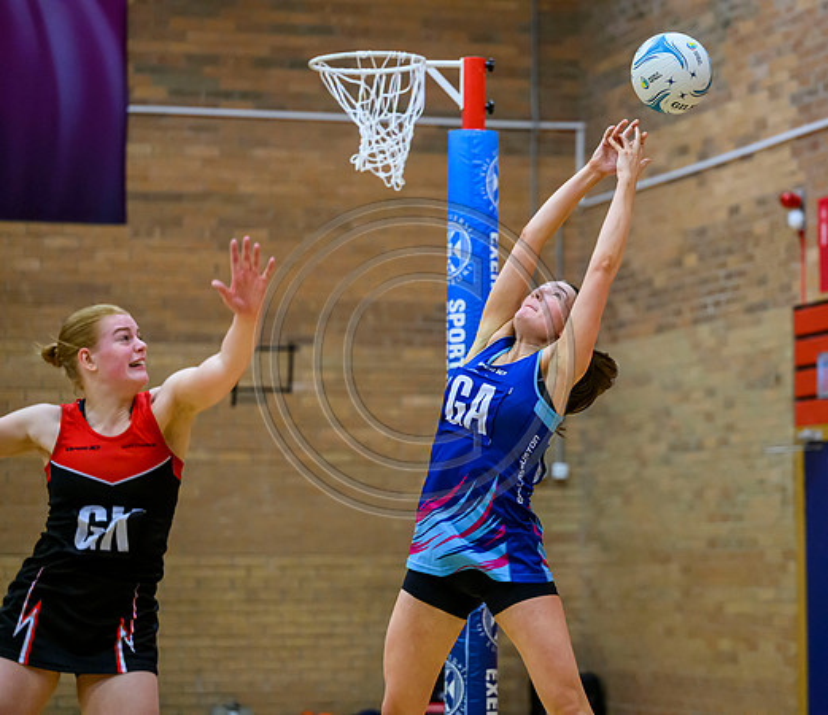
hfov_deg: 14.4
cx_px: 537
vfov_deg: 12.4
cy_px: 358
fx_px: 3279
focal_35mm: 130
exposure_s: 1/1000
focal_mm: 110
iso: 5000
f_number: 2.8
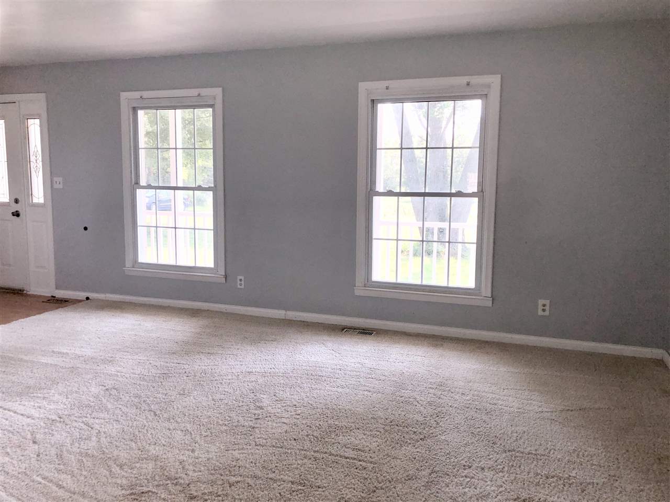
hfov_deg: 63.4
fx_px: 542
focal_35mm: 28
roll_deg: -0.6
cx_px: 335
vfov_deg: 49.7
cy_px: 251
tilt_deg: -10.8
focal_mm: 3.99
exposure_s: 1/239
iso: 20
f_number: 1.8
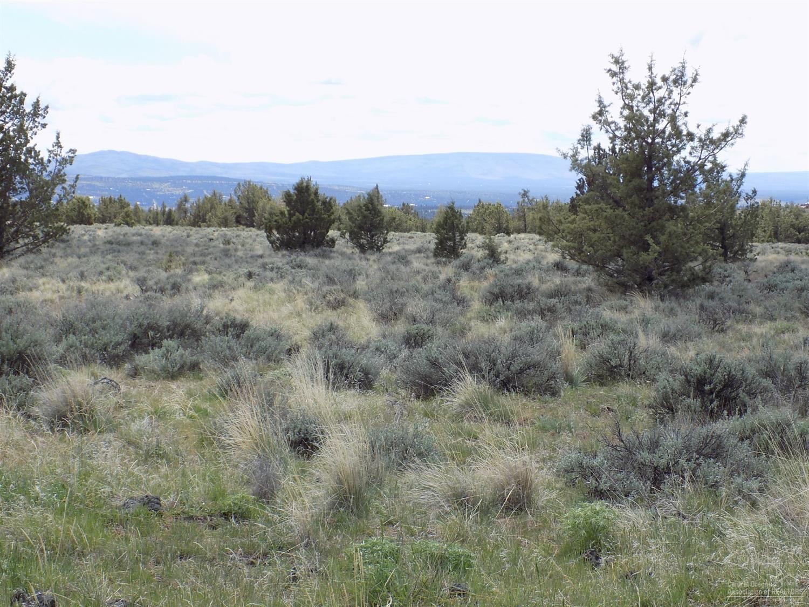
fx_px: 1519
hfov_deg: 29.8
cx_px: 404
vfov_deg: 22.6
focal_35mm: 65
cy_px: 304
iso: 80
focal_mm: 11.5
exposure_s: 1/400
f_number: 4.1
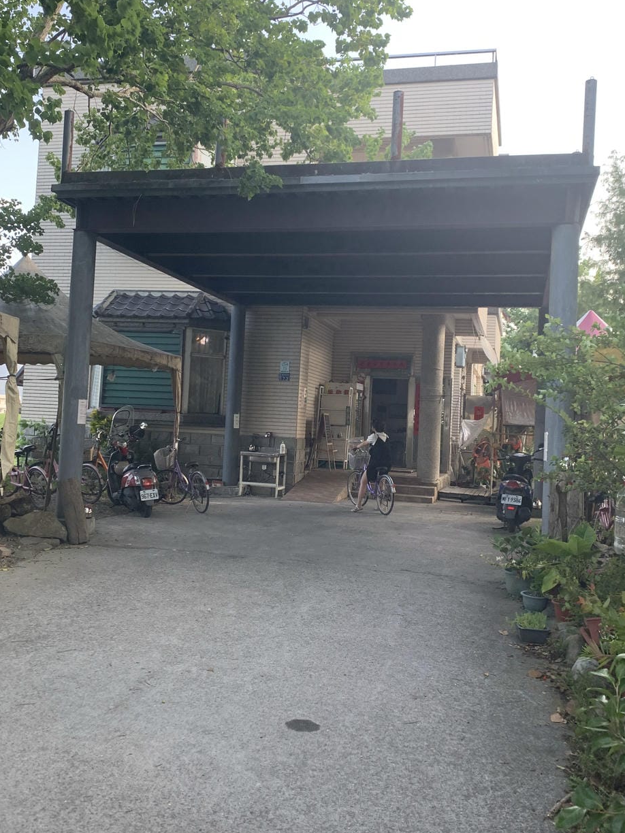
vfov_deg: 53.9
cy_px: 395
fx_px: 819
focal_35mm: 34
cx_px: 298
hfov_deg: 41.8
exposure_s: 1/122
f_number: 1.8
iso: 25
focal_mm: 4.25
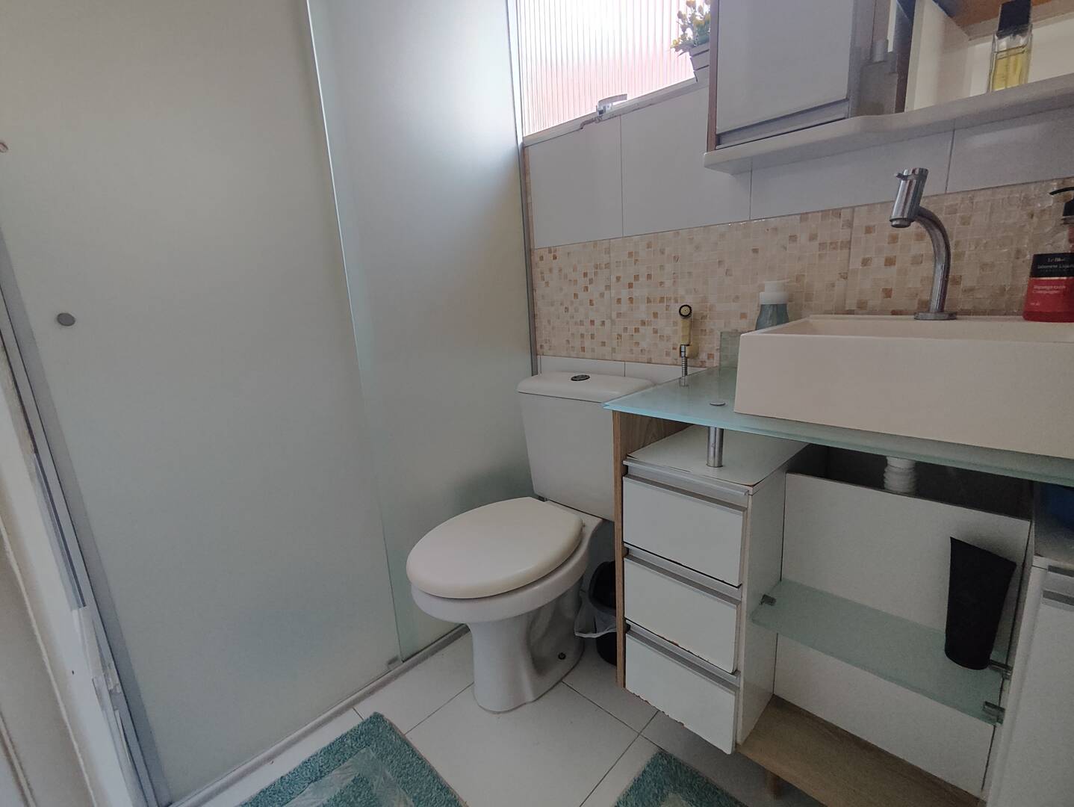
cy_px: 404
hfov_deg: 94.5
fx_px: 497
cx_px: 537
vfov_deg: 78.2
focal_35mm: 16
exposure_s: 1/30
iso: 103
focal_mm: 1.65
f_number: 2.2
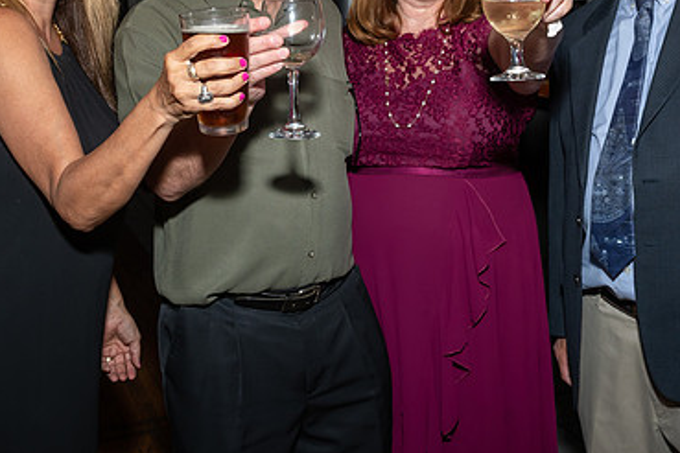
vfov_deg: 25.6
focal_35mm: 52
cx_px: 306
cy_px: 95
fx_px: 982
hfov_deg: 38.2
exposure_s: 1/250
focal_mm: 19
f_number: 6.3
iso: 320
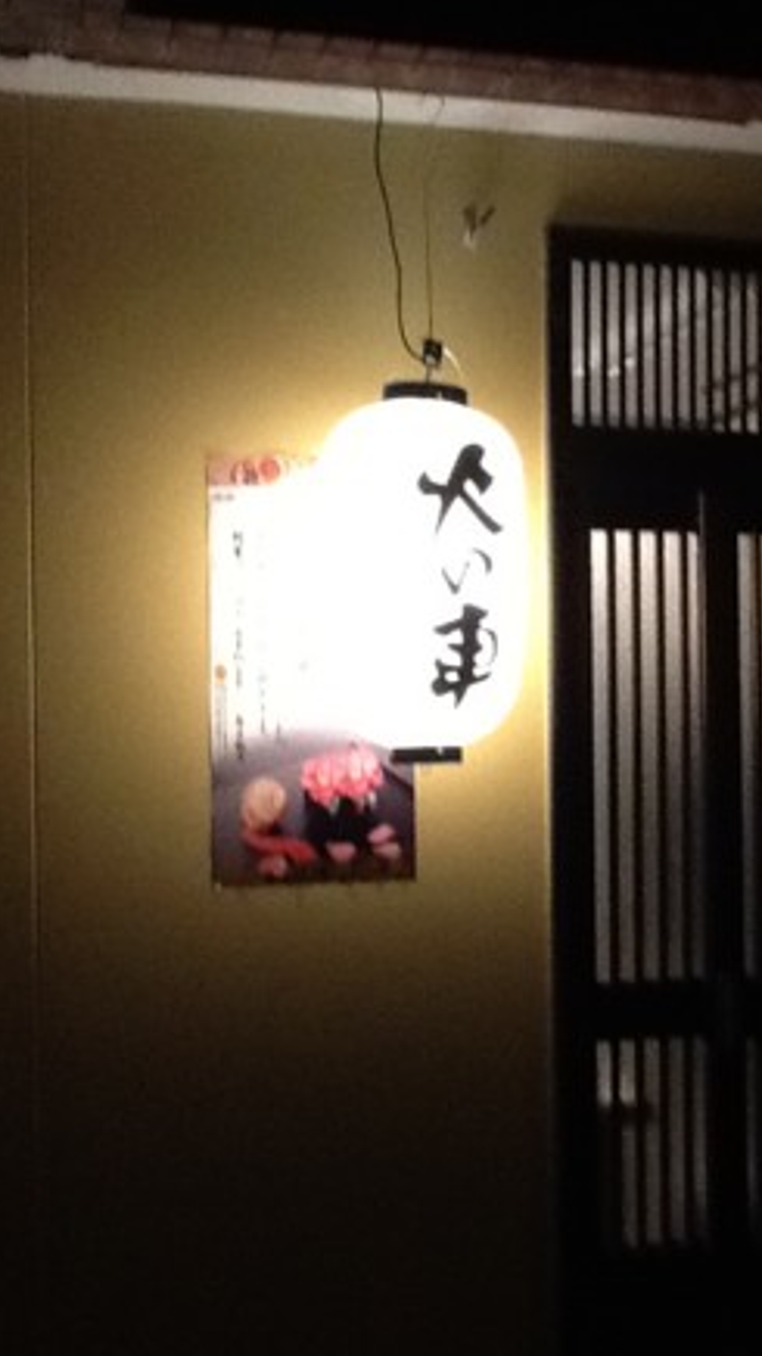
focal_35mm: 36
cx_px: 501
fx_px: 1294
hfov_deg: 32.6
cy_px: 687
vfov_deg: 55.3
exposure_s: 1/30
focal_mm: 2.03
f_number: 2.4
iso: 400
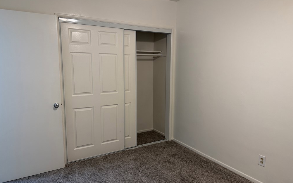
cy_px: 95
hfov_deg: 70.4
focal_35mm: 26
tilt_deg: -8.5
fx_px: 208
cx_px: 147
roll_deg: +0.4
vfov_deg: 47.6
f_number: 1.78
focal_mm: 6.76
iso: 200
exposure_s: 1/120
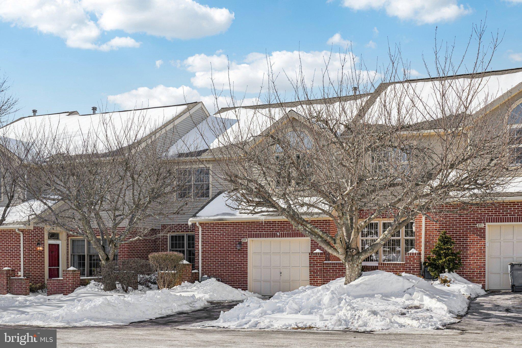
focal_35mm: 40
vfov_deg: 33.4
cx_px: 261
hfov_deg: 48.5
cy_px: 174
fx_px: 580
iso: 100
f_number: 8
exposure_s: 1/250
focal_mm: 40
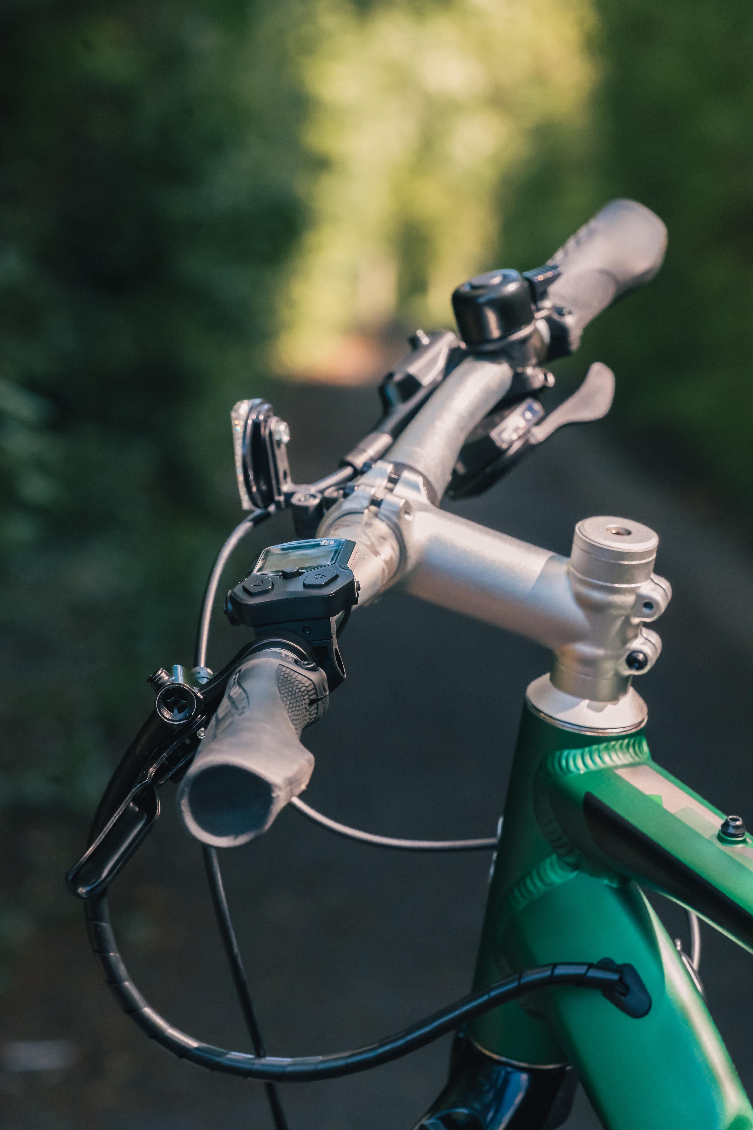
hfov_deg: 9.1
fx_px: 4706
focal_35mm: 150
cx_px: 376
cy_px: 565
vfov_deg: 13.7
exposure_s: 1/320
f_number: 10
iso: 3200
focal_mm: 150
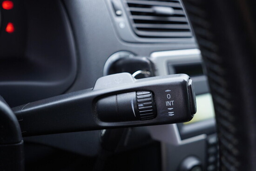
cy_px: 86
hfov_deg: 53.1
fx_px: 256
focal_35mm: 36
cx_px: 128
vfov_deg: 36.9
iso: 250
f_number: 2.8
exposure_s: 1/40
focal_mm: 24
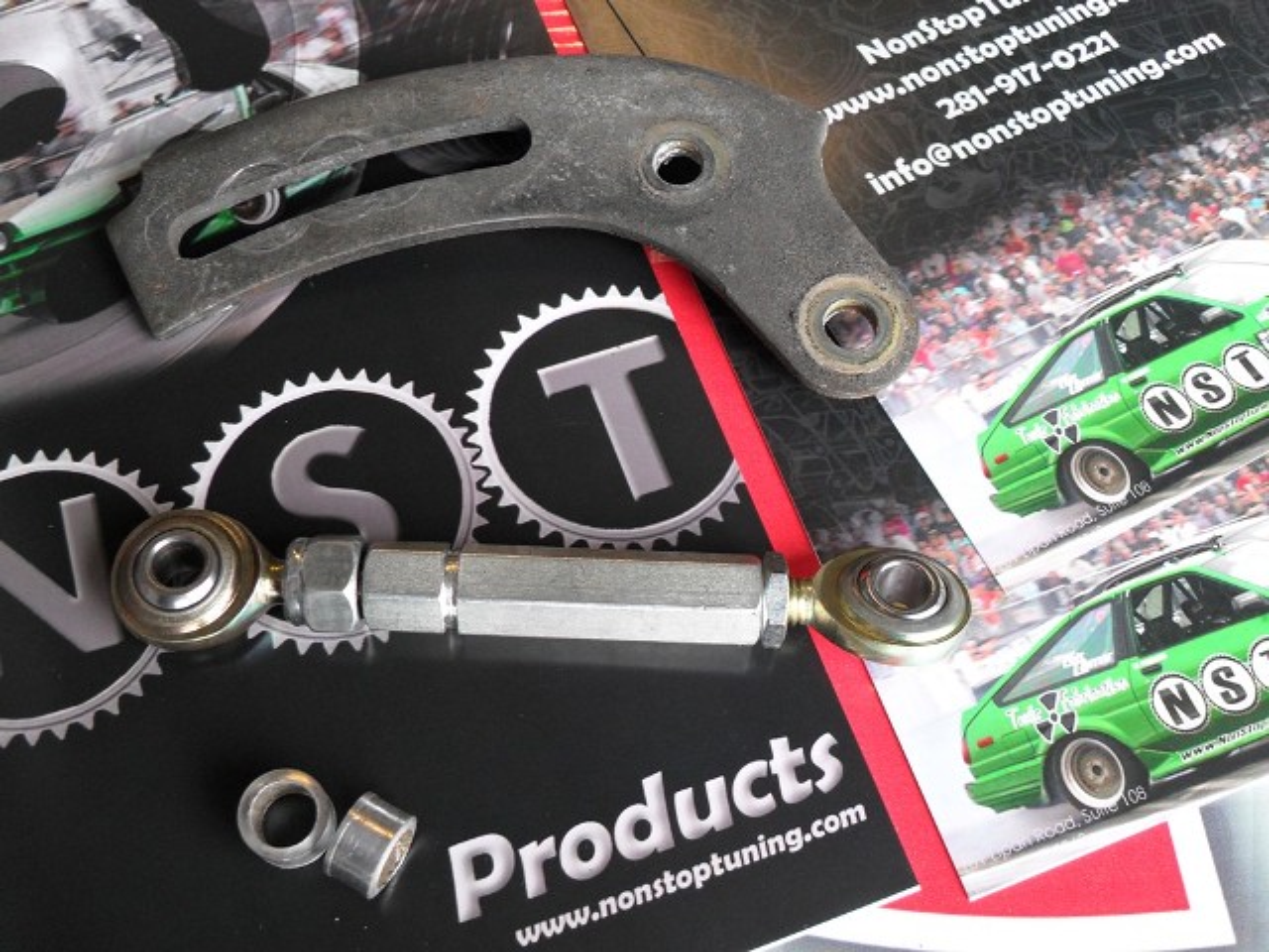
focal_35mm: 35
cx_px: 634
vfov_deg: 40.7
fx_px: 1283
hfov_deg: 52.6
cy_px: 476
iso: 100
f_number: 2.8
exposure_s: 1/45
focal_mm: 6.2
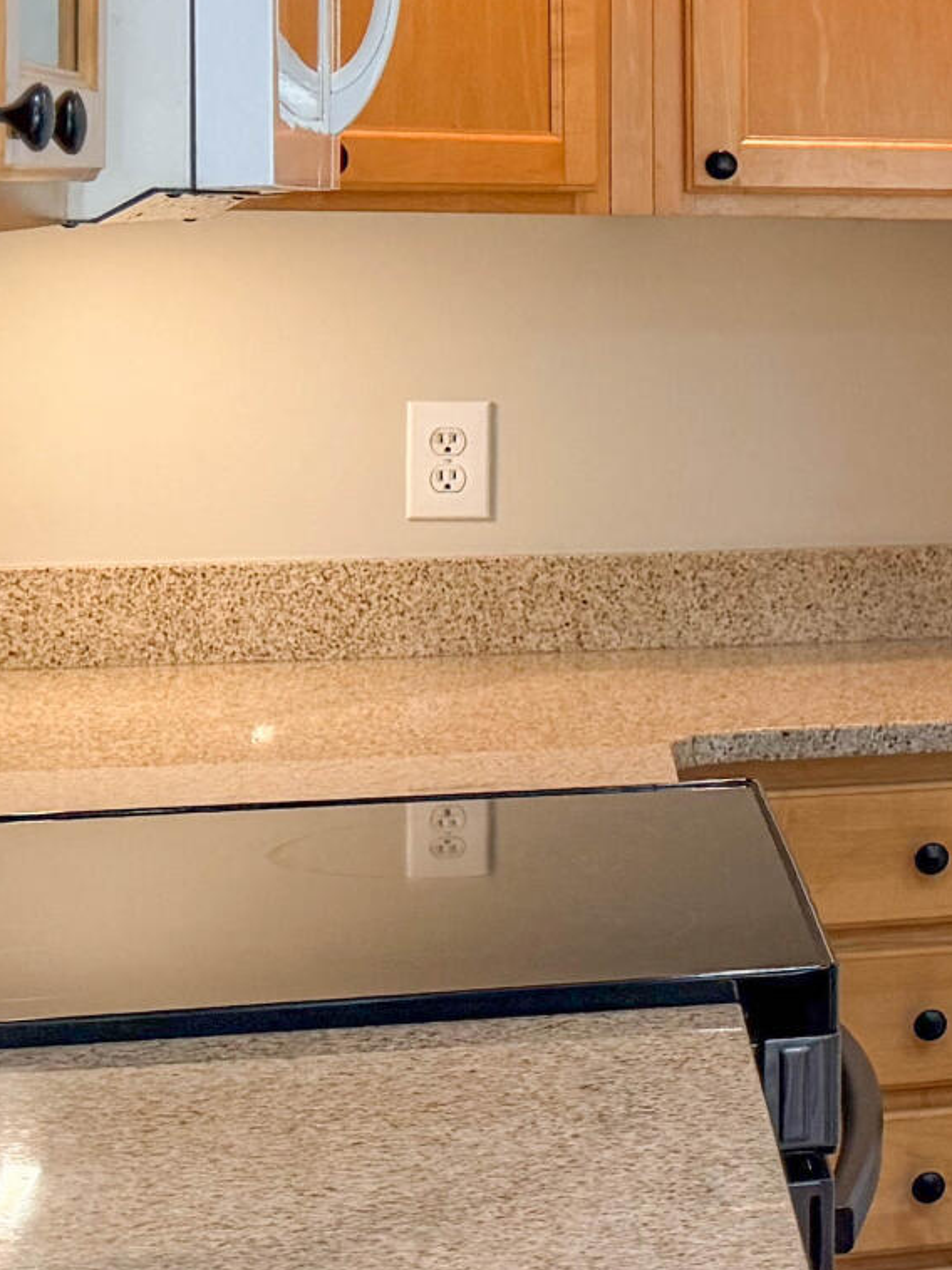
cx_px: 2053
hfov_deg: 13.0
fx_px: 3486
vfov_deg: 20.5
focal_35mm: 95
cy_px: 323
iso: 200
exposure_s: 1/120
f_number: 1.8
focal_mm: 6.76
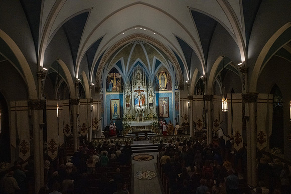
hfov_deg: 73.7
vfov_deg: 53.2
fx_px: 194
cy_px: 97
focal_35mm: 24
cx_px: 146
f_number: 22
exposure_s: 1/60
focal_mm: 24
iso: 5000
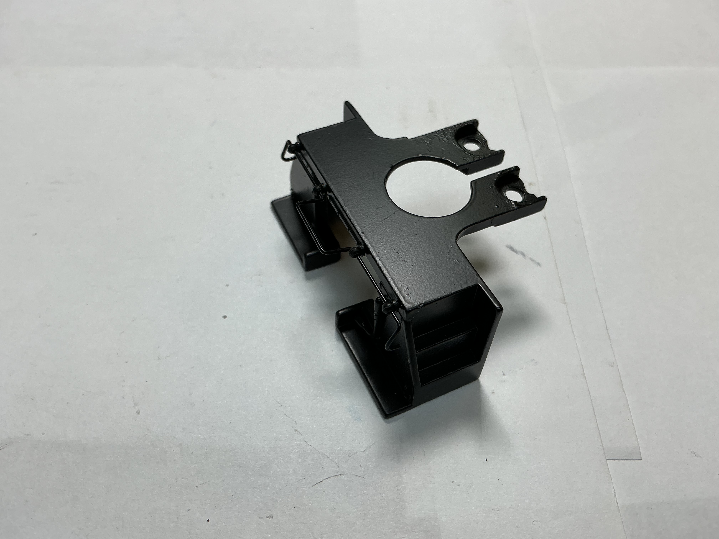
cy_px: 270
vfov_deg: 48.2
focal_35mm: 29
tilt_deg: -52.3
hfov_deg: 61.7
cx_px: 360
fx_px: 602
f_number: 1.8
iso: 20
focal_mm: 3
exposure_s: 1/220
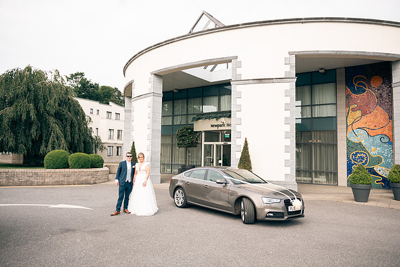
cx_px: 200
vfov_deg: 48.0
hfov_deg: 67.4
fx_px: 300
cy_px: 134
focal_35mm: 27
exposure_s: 1/500
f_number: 3.5
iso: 100
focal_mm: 27
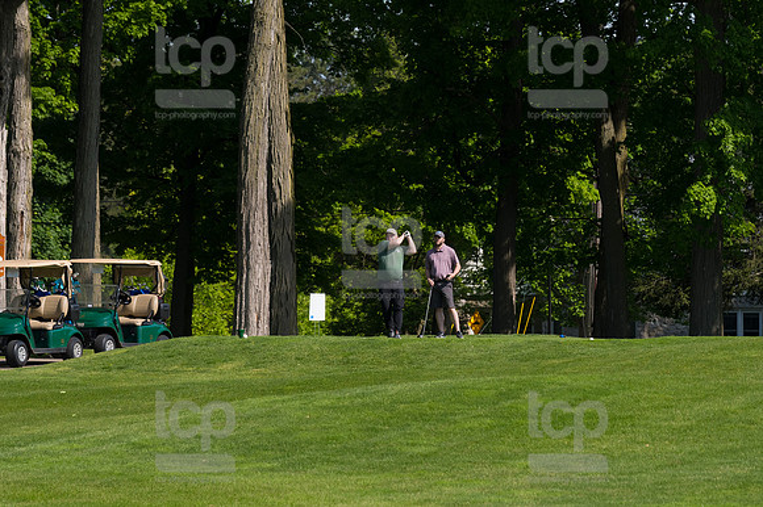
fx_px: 6354
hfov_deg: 6.9
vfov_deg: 4.6
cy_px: 254
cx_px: 382
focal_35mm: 300
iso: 320
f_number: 5.6
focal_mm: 200
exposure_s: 1/1600
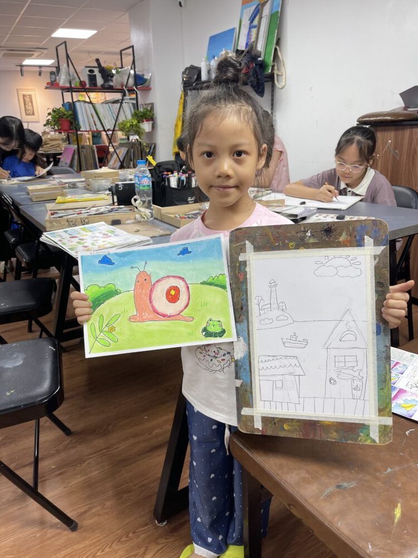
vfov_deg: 69.4
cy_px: 279
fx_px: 403
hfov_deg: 54.9
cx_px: 209
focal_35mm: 25
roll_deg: +1.3
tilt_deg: -19.5
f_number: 1.6
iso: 80
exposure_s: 1/100
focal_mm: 5.1
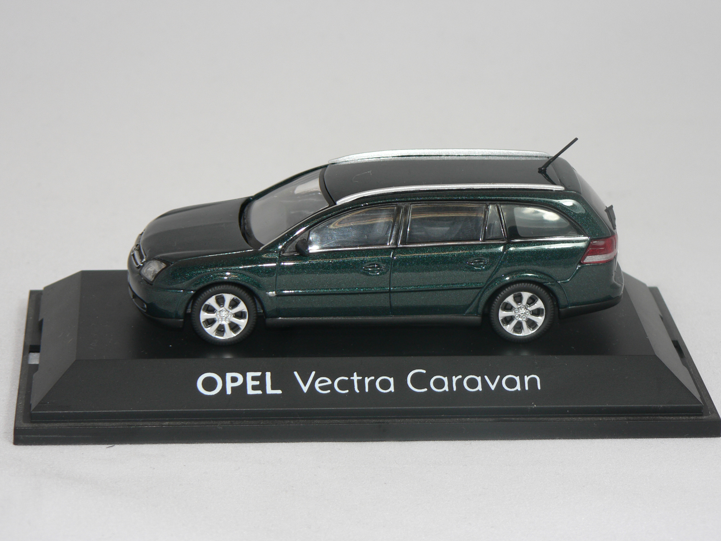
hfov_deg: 15.9
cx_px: 360
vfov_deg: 12.0
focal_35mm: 124
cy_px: 270
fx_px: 2583
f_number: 3.2
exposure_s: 1/60
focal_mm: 20.7
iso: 80
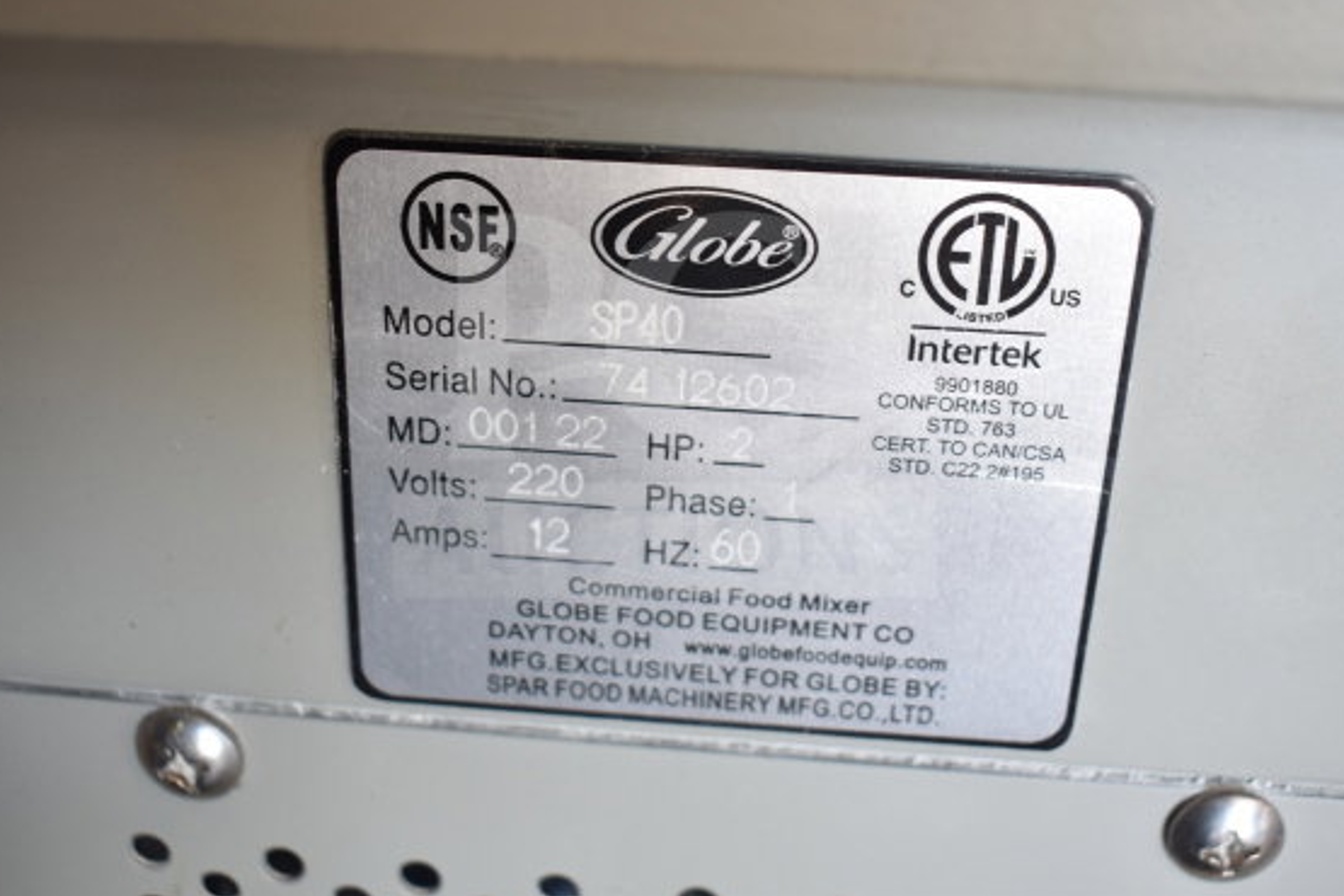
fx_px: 1663
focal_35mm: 45
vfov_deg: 30.1
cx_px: 664
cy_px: 406
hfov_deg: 44.0
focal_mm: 27
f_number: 4
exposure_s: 1/40
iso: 640
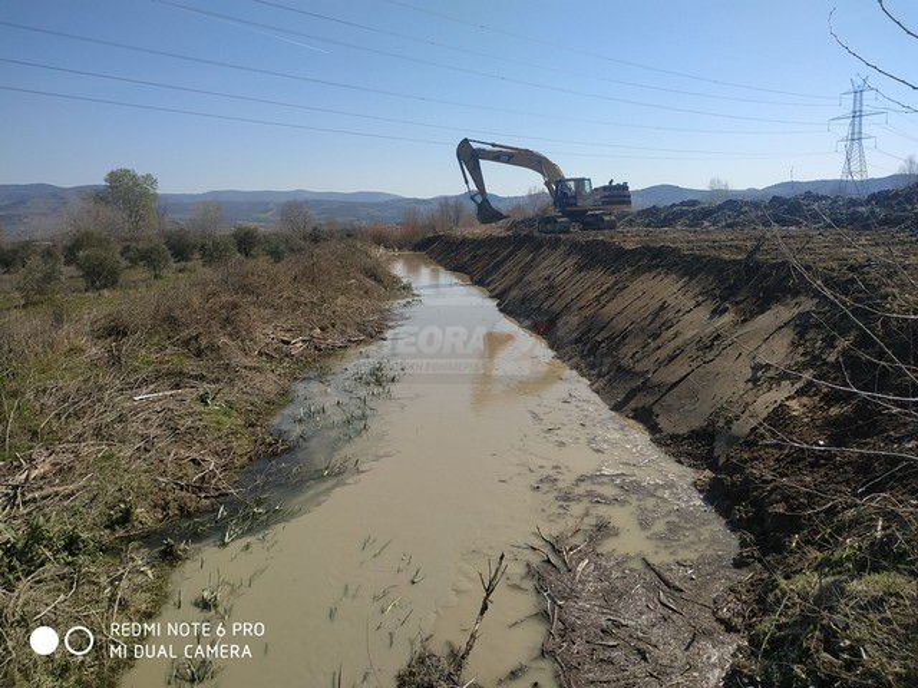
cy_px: 344
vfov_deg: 56.8
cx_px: 459
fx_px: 636
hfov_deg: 71.6
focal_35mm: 24
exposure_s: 1/2554
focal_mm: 3.94
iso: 100
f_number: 1.9
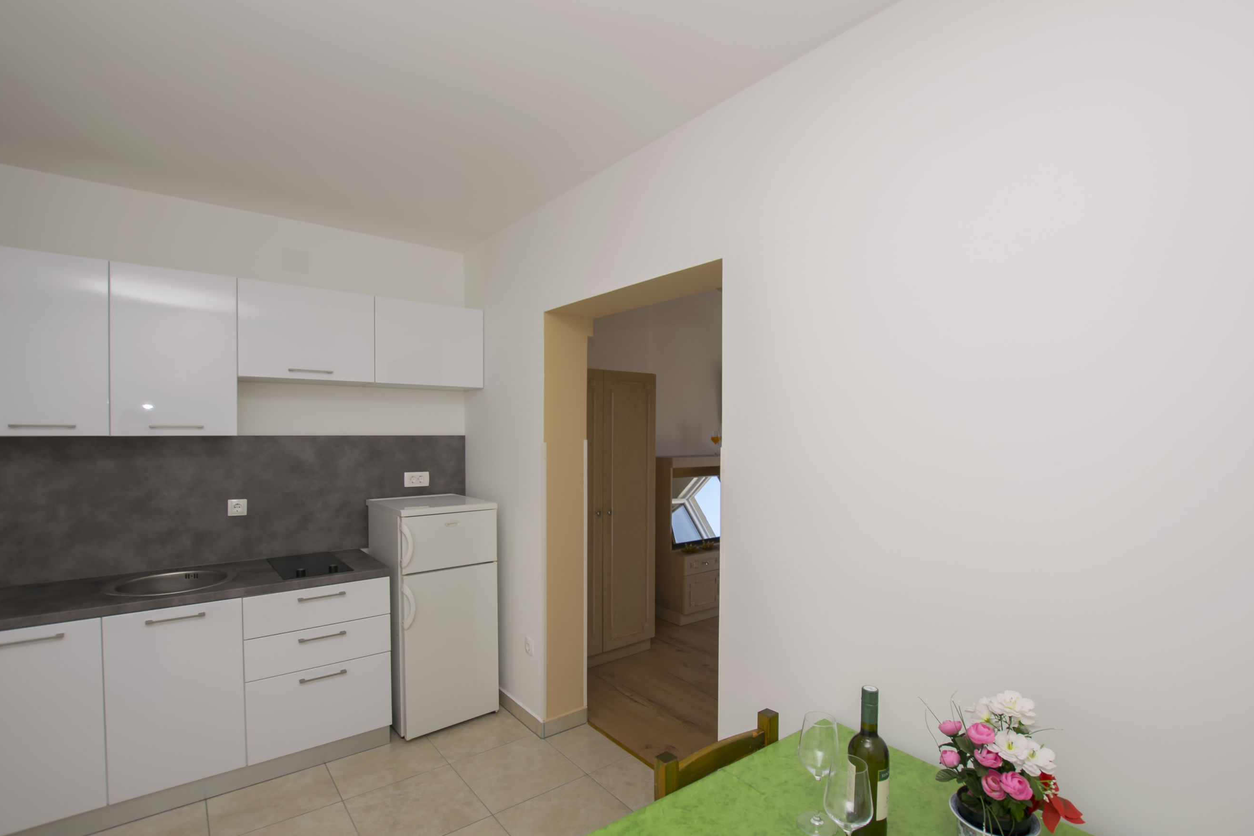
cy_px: 445
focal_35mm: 16
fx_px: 557
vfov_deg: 73.7
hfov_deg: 96.7
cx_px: 633
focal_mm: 10
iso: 100
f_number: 5.6
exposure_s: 1/160
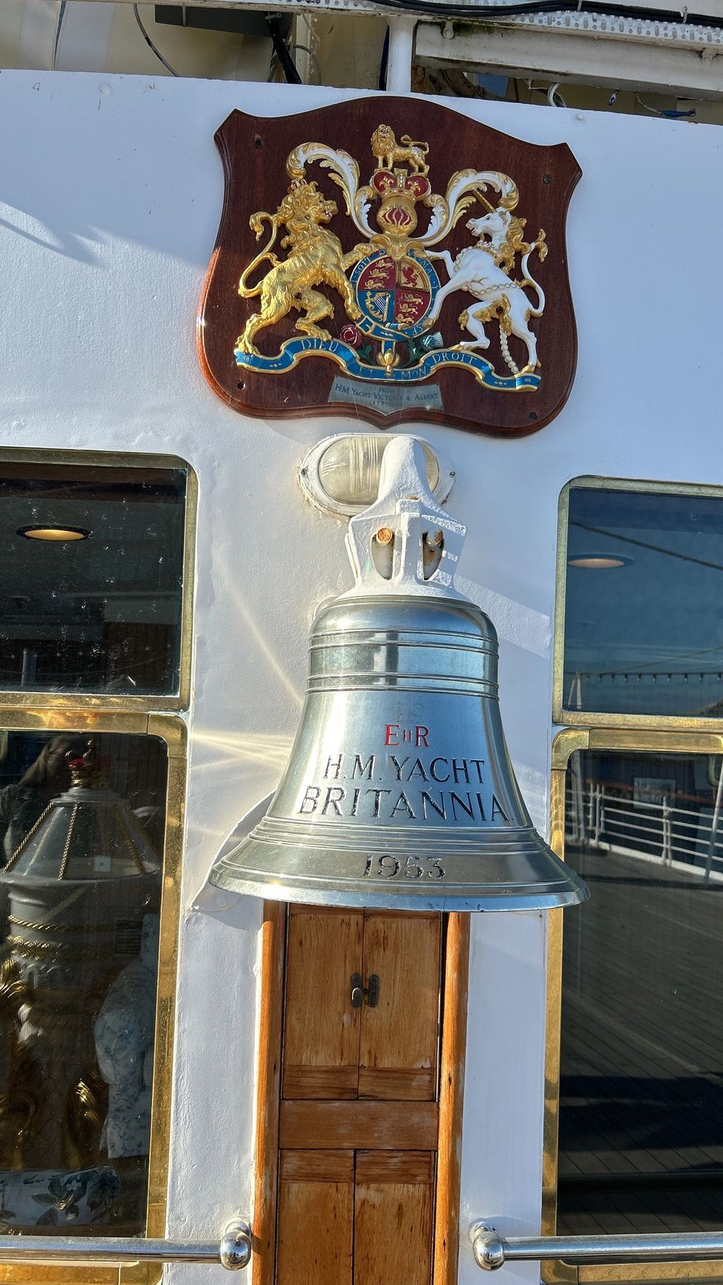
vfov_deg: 66.1
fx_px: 988
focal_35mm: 29
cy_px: 651
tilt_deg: +4.5
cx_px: 347
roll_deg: -1.0
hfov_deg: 40.2
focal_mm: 5.7
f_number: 1.5
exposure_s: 1/2695
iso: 50
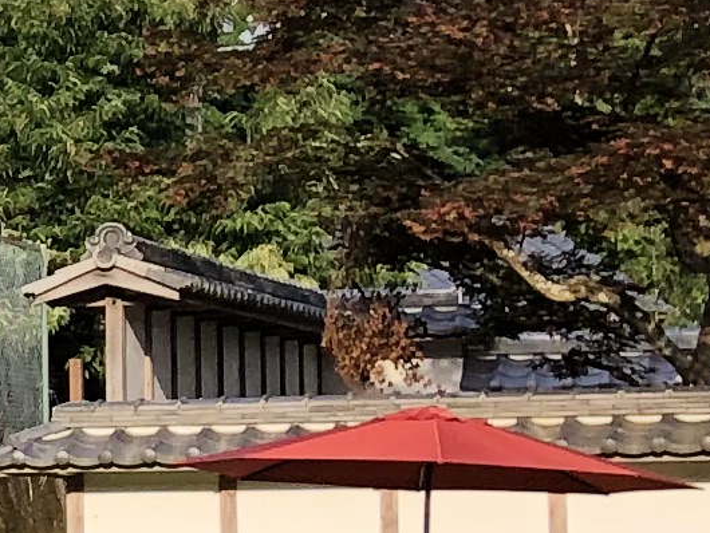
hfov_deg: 7.7
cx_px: -1660
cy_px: 486
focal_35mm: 213
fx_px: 4371
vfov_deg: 7.0
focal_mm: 3.99
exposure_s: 1/510
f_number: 1.8
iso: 20
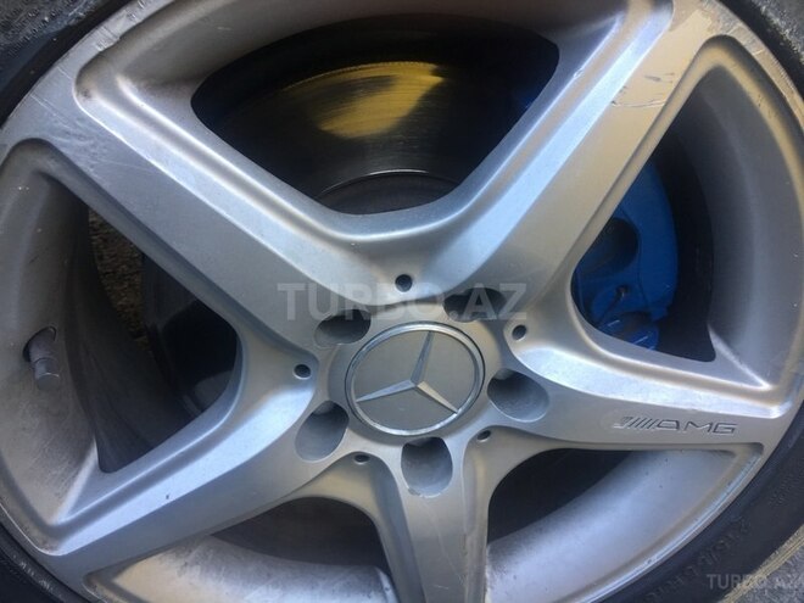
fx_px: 674
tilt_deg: -31.9
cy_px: 302
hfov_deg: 61.7
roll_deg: +3.4
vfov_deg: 48.2
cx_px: 402
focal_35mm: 29
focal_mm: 4.15
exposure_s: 1/100
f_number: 2.2
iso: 32
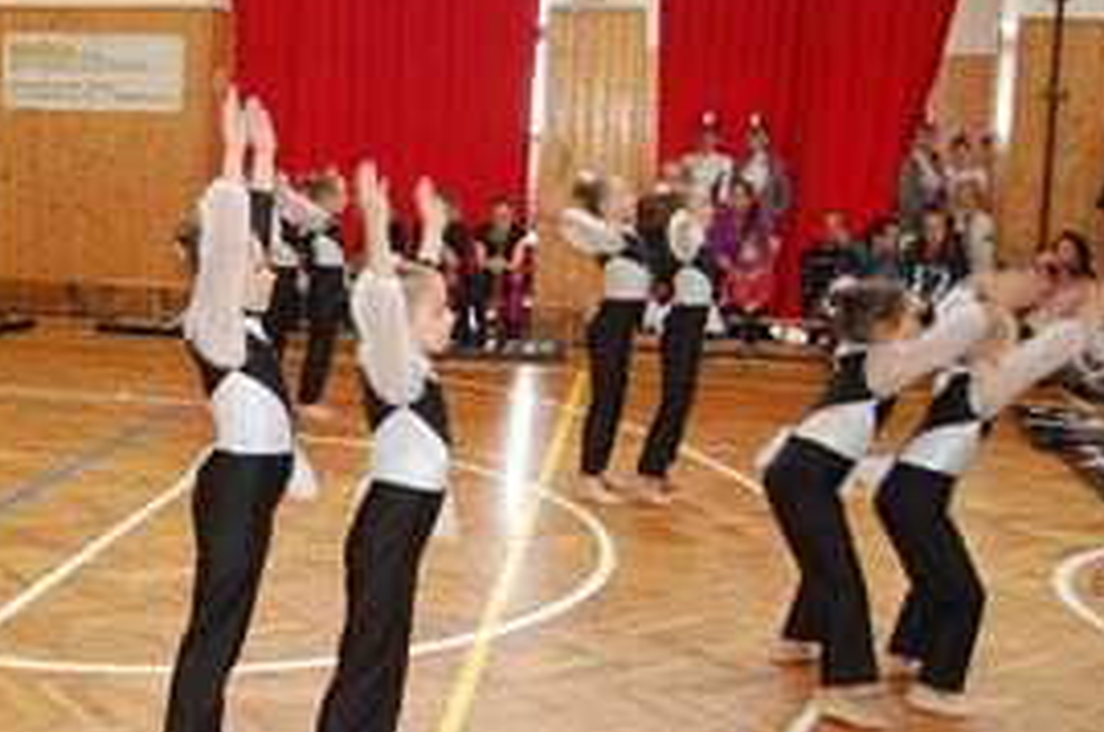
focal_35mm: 50
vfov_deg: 26.8
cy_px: 299
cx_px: 188
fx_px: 1531
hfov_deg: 37.9
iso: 400
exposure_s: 1/60
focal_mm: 18
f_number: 3.5
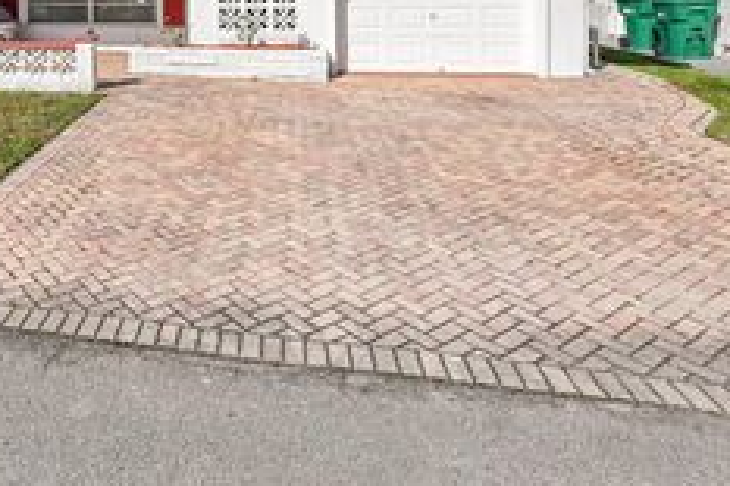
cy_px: 8
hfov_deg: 57.0
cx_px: 138
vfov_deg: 38.9
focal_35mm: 30
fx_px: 608
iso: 40
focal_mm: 14
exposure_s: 1/100
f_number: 9
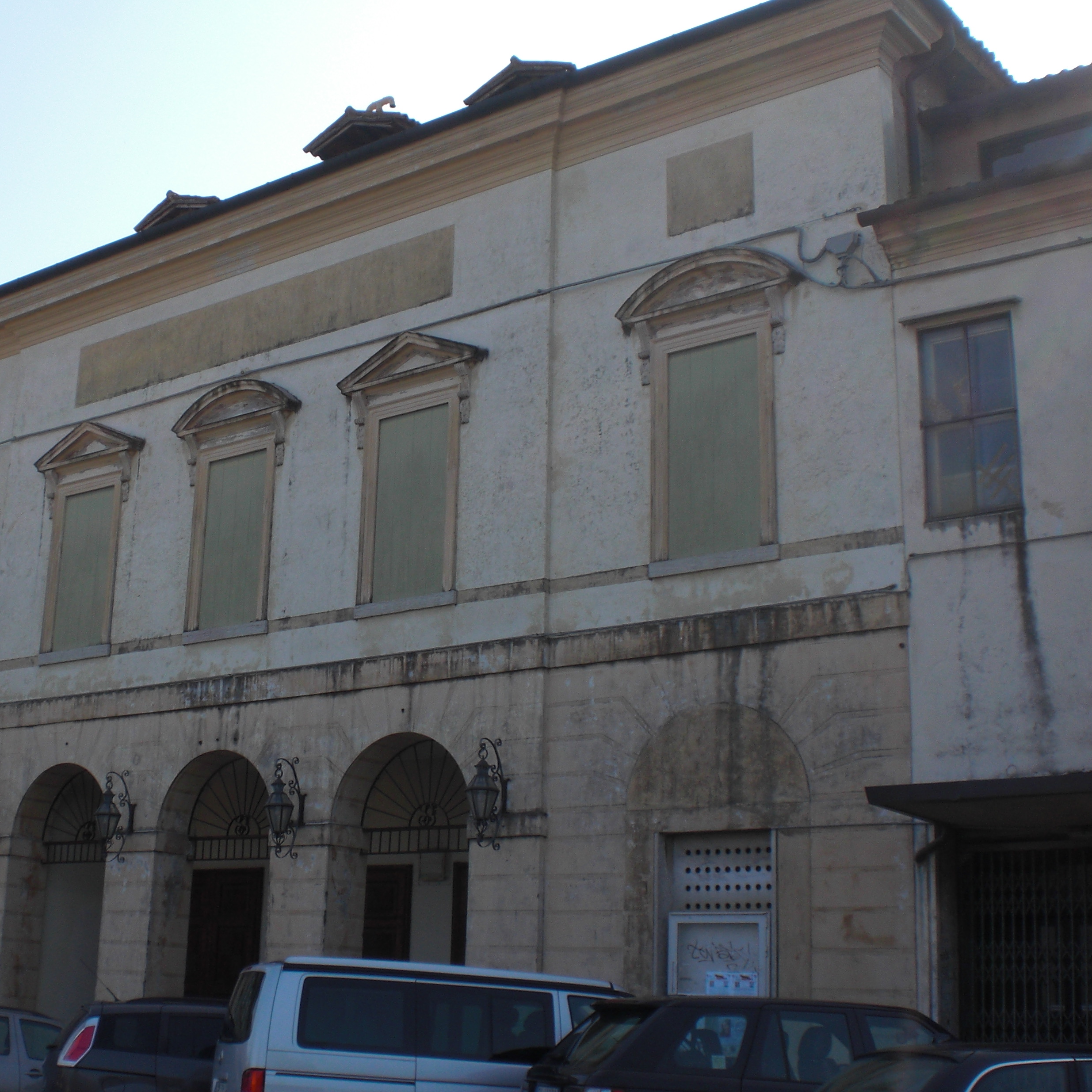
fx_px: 1677
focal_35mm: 47
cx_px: 353
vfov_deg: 36.1
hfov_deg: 35.7
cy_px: 557
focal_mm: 6.3
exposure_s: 1/200
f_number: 5.6
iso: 64
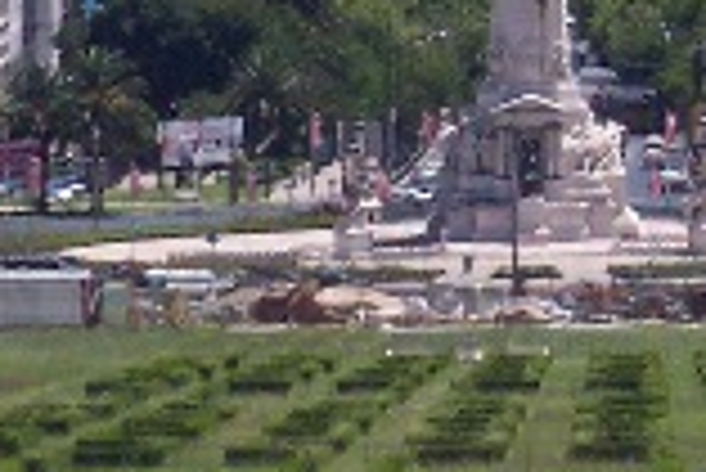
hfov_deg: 3.4
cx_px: 130
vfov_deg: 2.3
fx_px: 11856
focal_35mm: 604
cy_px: -351
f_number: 8
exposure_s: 1/350
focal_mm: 24
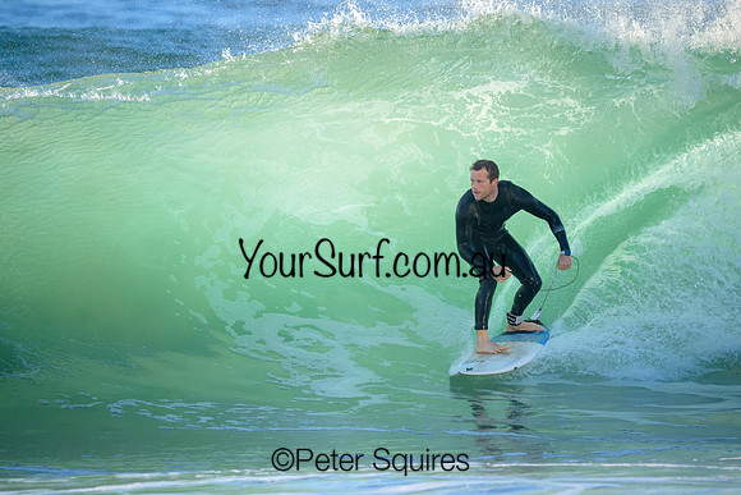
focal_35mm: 800
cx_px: 370
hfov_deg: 2.6
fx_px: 16470
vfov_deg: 1.7
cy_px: 248
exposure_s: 1/2000
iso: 1400
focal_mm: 800
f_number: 6.3
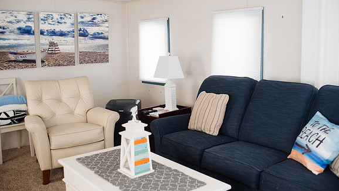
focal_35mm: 37
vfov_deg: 31.9
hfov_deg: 54.0
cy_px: 81
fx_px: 332
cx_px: 170
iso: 1000
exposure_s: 1/500
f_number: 2.8
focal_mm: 35
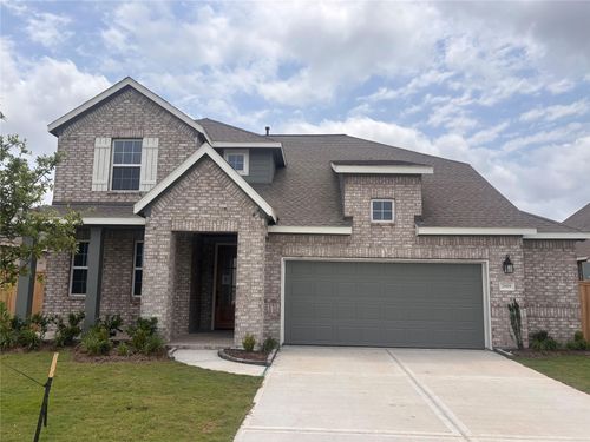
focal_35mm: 26
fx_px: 443
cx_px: 295
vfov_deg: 53.1
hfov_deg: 67.3
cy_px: 221
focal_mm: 5.96
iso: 50
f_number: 1.6
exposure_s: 1/7194
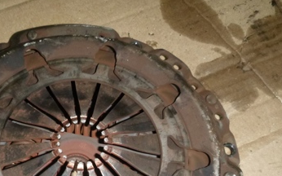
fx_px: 376
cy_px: 175
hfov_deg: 40.4
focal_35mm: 49
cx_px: 86
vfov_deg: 25.1
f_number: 3.9
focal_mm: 4.5
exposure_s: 1/60
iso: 200
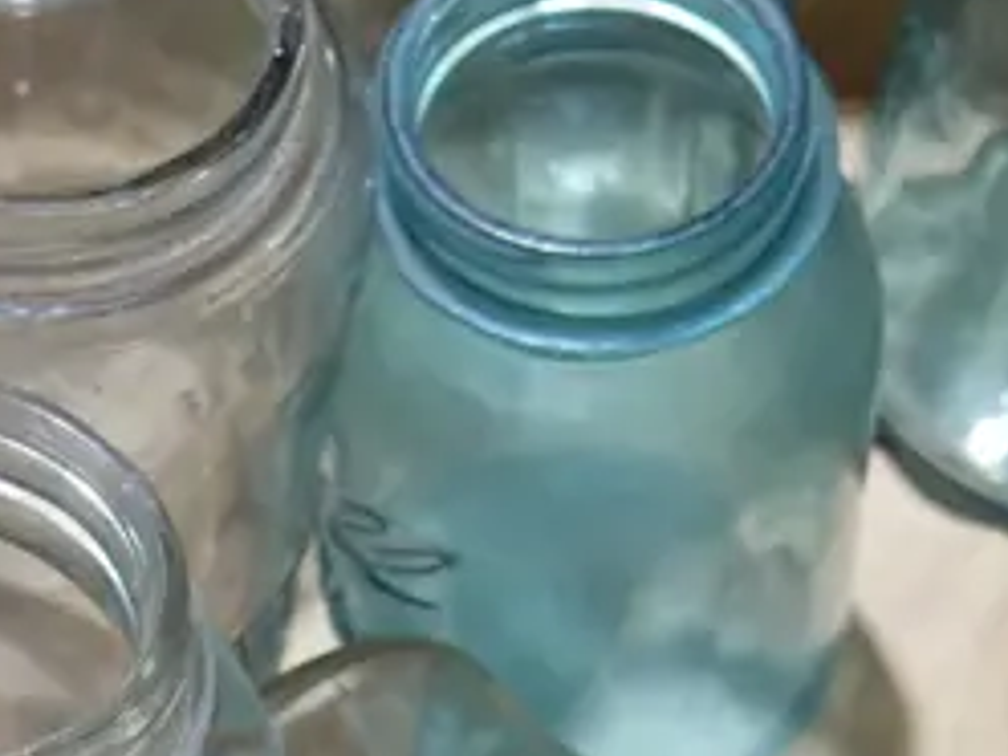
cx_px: 268
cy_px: 291
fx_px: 3611
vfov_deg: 11.9
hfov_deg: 15.8
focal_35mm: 124
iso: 320
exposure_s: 1/60
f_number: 3.6
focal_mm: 15
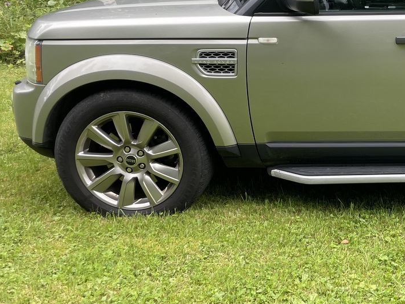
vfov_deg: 24.7
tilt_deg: -12.2
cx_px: 439
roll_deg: -1.1
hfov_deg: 29.6
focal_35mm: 59
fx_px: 690
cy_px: 112
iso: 32
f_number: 1.6
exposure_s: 1/272
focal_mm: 4.2
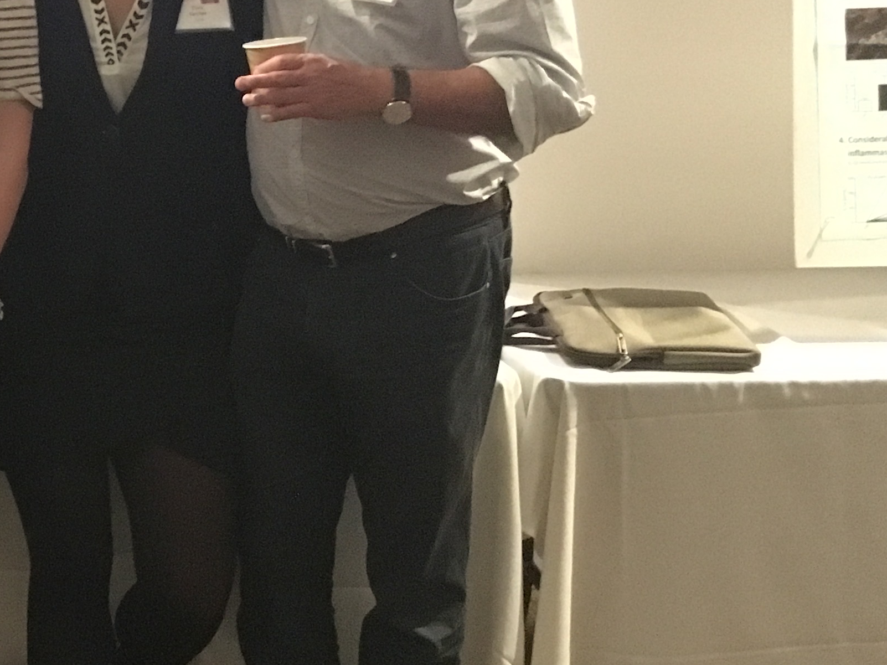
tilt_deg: -11.7
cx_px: -121
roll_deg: +1.0
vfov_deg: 20.1
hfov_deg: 24.6
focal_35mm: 73
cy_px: 256
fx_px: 1870
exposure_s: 1/15
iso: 1250
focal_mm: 4.15
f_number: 2.2
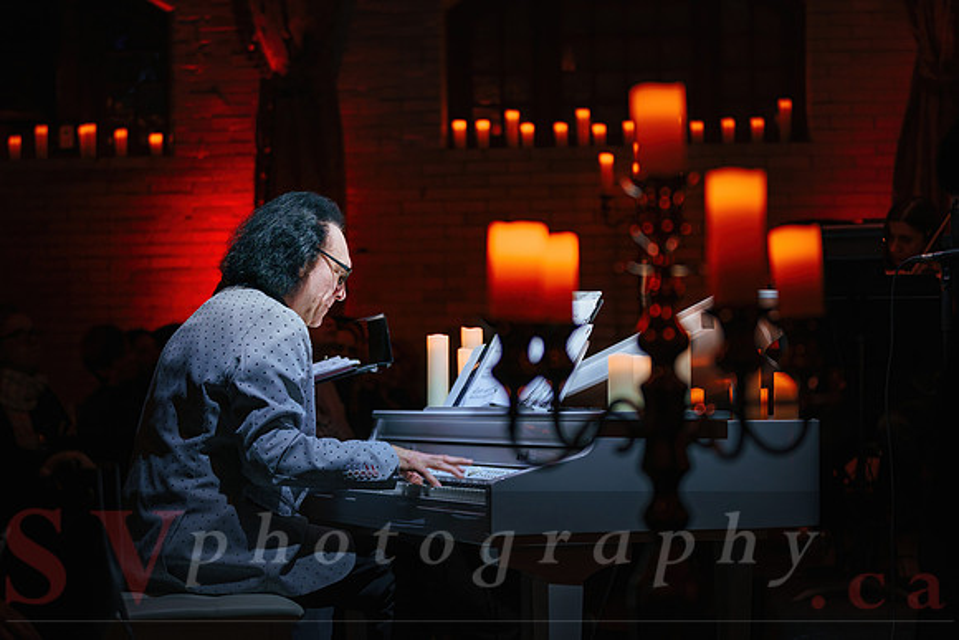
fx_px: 1918
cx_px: 480
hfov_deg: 28.1
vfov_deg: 18.9
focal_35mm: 72
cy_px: 320
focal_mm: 72
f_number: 2.8
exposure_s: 1/250
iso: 1000
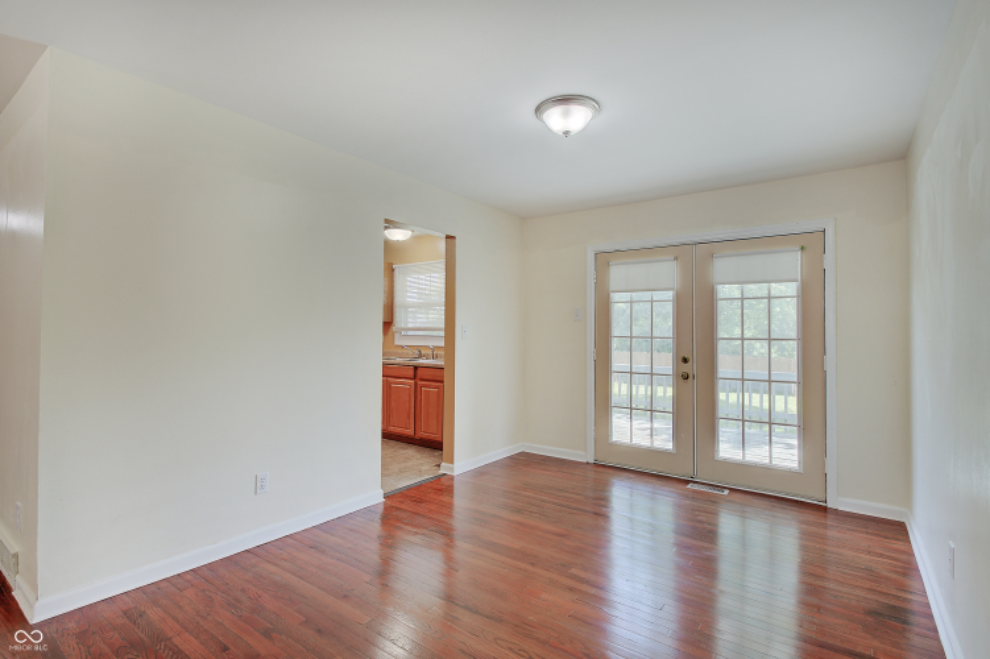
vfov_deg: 73.7
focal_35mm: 16
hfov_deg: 96.8
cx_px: 495
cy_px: 330
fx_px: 440
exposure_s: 1/6
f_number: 9
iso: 100
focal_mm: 11
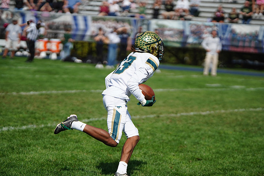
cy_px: 88
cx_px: 132
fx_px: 1533
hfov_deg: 9.8
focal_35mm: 209
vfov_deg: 6.6
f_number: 2.8
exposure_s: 1/8000
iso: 400
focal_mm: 209
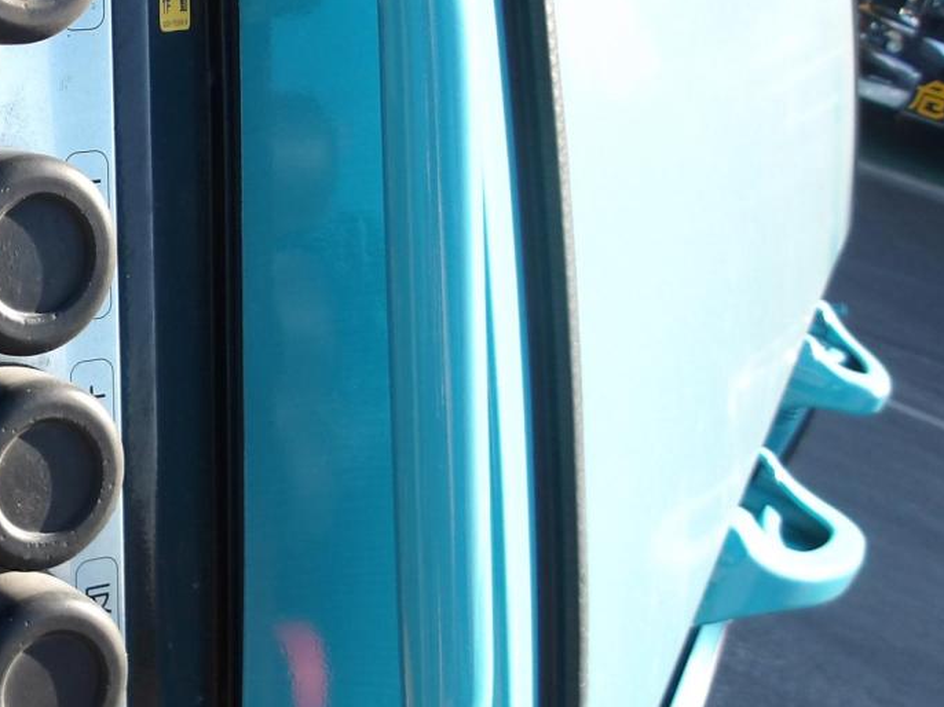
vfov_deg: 23.3
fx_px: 1717
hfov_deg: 27.9
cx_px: -109
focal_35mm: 63
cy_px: 399
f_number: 3
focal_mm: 4.9
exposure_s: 1/357
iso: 100
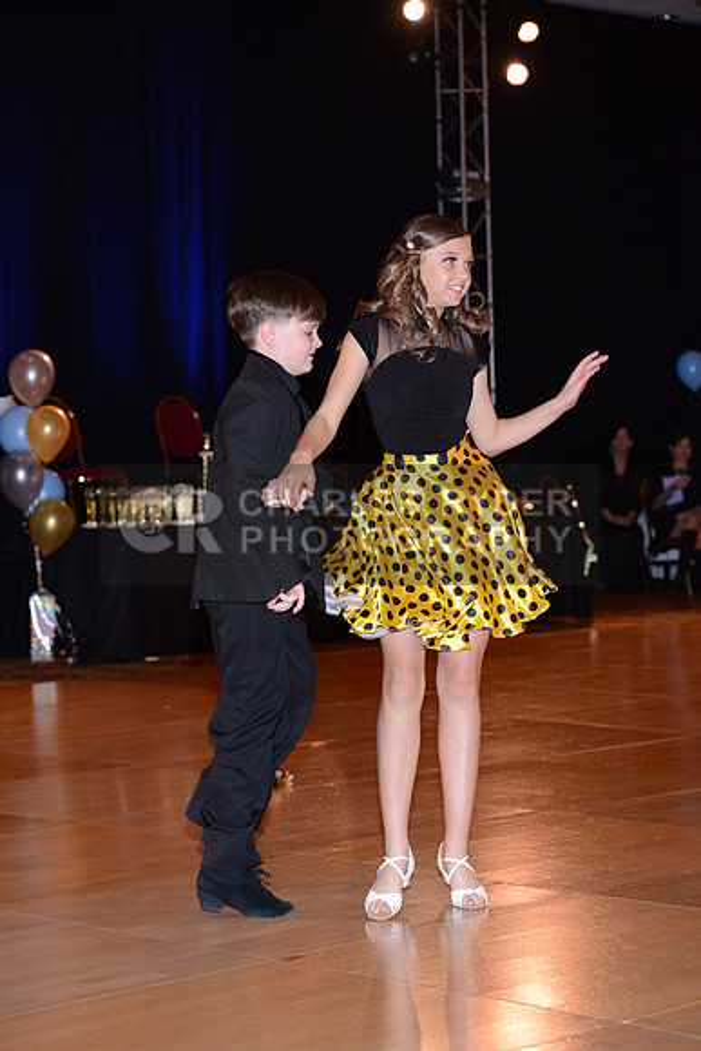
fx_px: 2685
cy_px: 526
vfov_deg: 22.1
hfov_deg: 14.9
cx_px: 350
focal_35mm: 92
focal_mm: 92
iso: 1600
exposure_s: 1/200
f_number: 5
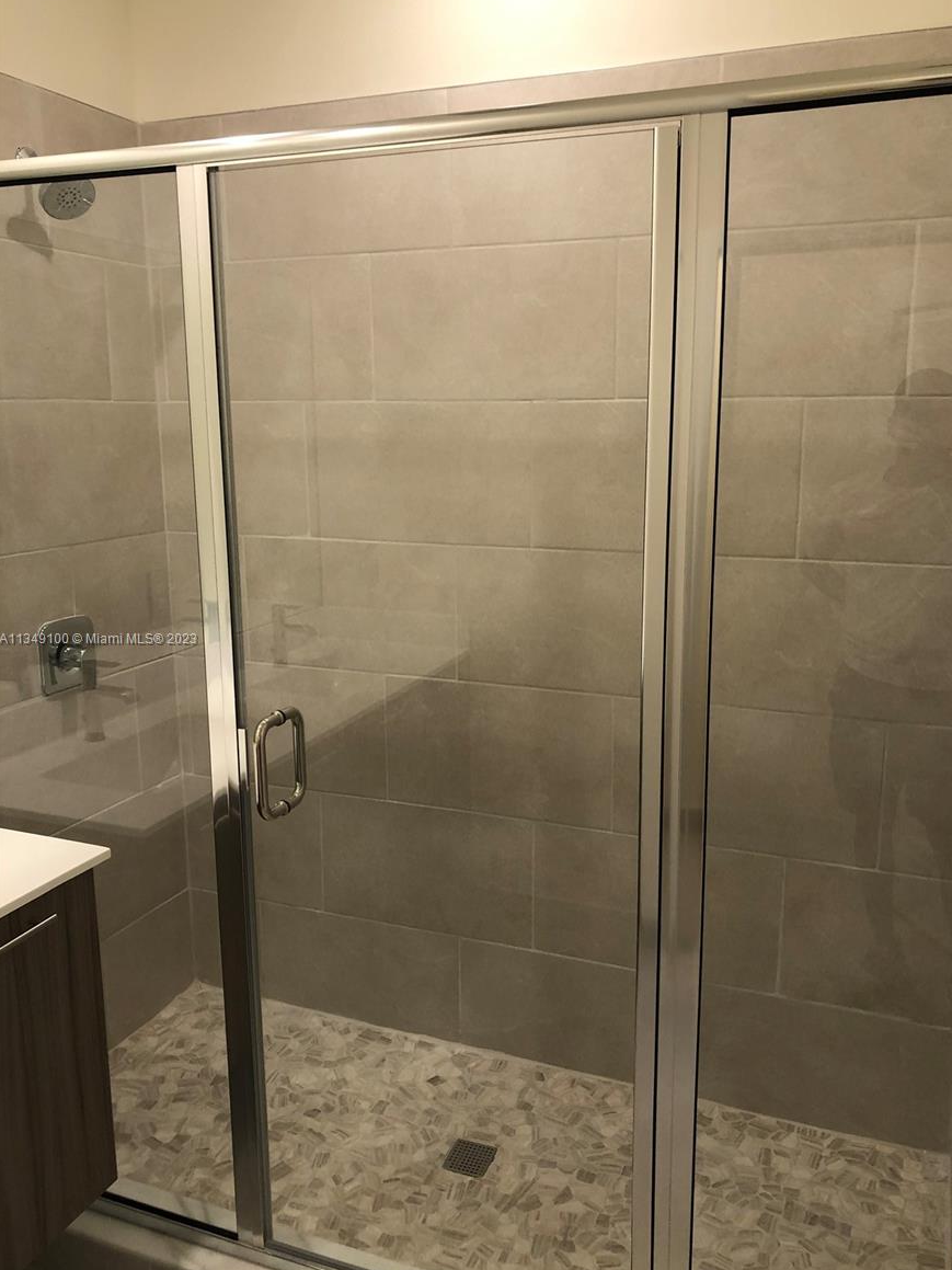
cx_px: 490
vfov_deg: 61.7
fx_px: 1064
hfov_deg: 48.2
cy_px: 640
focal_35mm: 29
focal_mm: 4
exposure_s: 1/30
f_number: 1.8
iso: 32
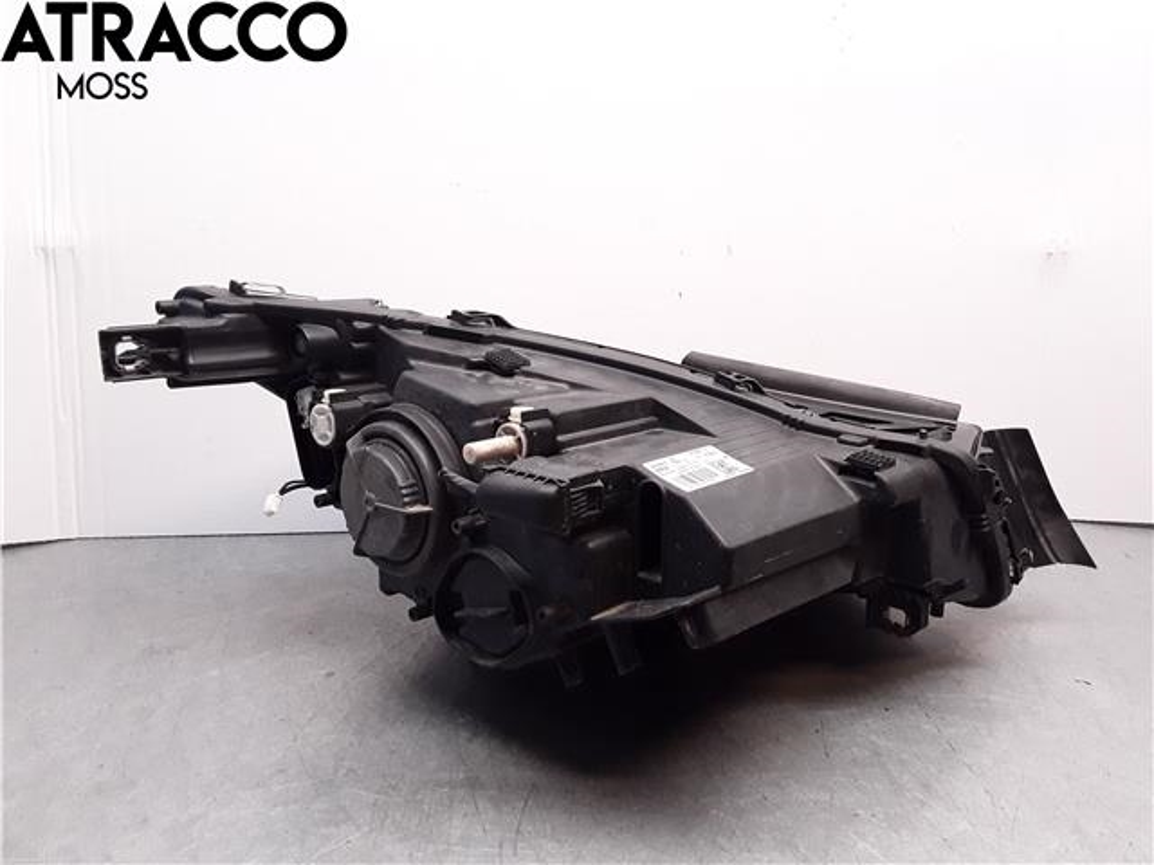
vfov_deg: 49.7
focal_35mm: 28
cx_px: 577
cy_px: 432
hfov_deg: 63.4
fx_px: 933
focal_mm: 2.91
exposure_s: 1/100
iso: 100
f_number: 1.9
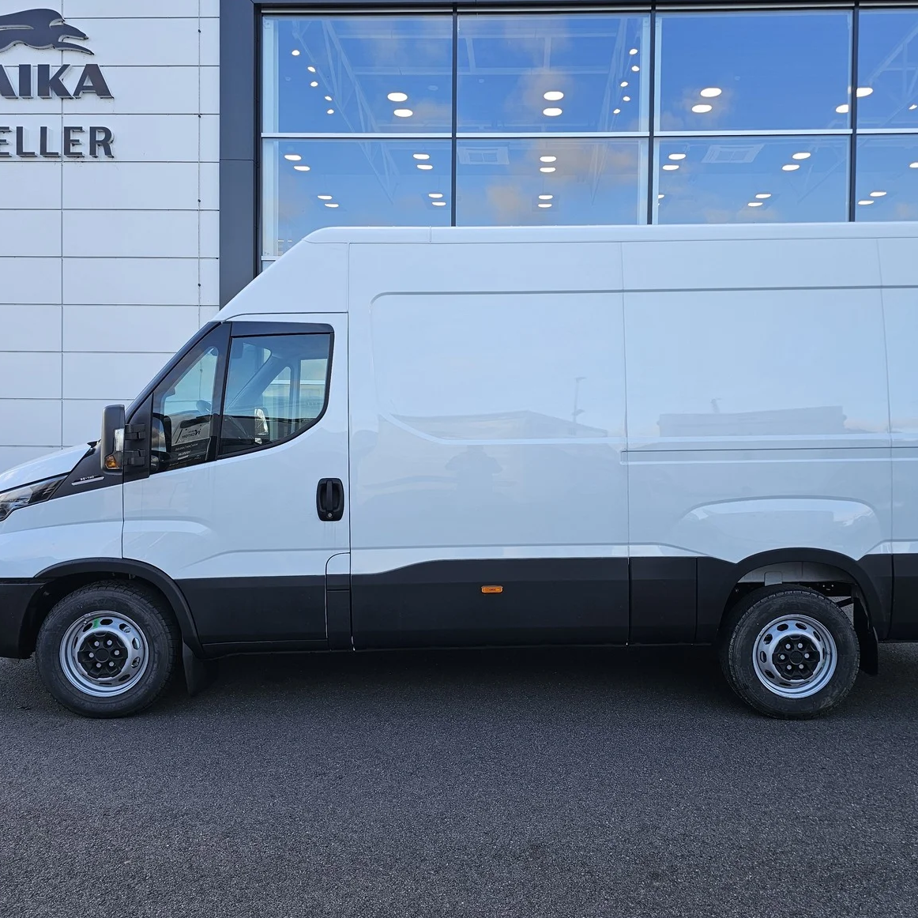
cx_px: 495
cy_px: 454
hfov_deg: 57.2
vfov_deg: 57.3
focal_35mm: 28
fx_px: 840
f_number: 1.7
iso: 20
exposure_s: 1/180
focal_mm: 6.3
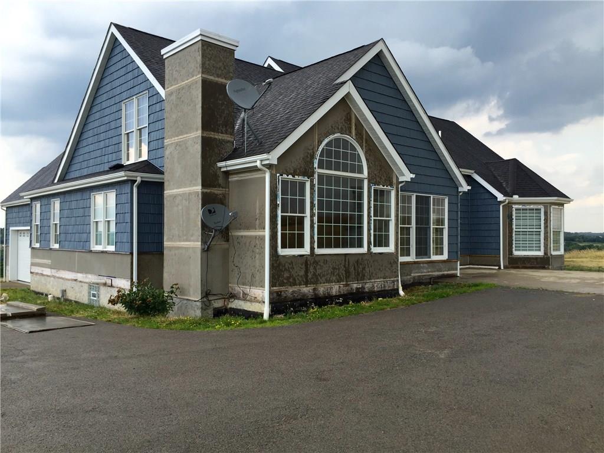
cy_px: 226
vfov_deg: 48.2
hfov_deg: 61.7
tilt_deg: +1.3
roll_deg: -0.4
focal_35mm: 29
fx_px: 506
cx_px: 302
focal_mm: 4.15
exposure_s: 1/573
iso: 32
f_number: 2.2
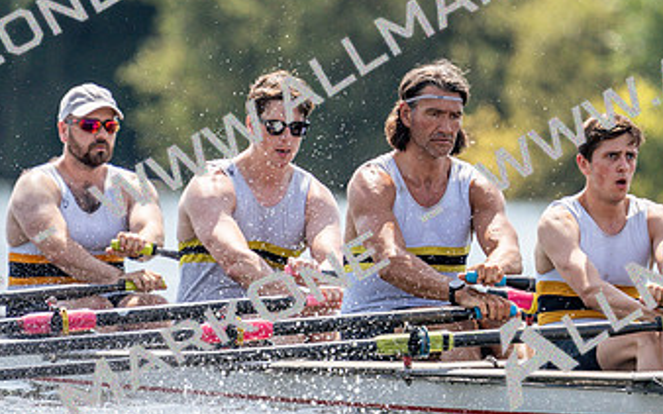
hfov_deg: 2.2
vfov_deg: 1.4
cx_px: 332
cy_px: 225
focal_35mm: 958
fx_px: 17304
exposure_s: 1/1600
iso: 320
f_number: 6.3
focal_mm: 547
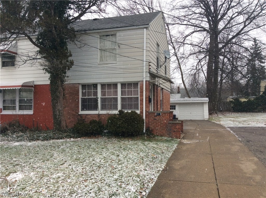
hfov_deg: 56.9
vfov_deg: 44.0
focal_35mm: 32
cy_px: 99
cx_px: 133
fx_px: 245
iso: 32
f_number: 2.4
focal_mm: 3.3
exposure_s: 1/178
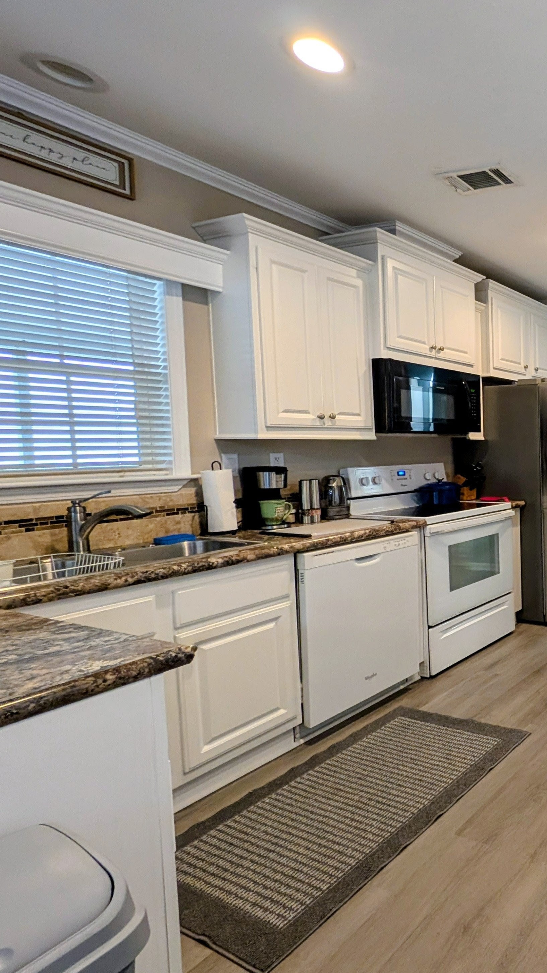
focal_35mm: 18
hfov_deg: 40.6
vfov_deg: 92.6
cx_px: 668
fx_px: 464
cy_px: 475
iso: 198
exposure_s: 1/40
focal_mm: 2.23
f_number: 1.95
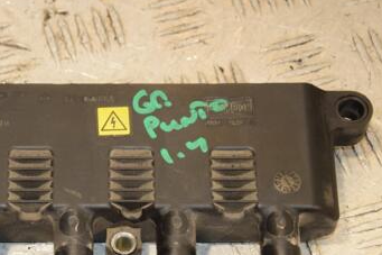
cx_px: 66
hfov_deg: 15.4
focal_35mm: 132
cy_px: 177
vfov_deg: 10.4
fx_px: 1400
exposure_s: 1/200
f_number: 6.3
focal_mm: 50
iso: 800
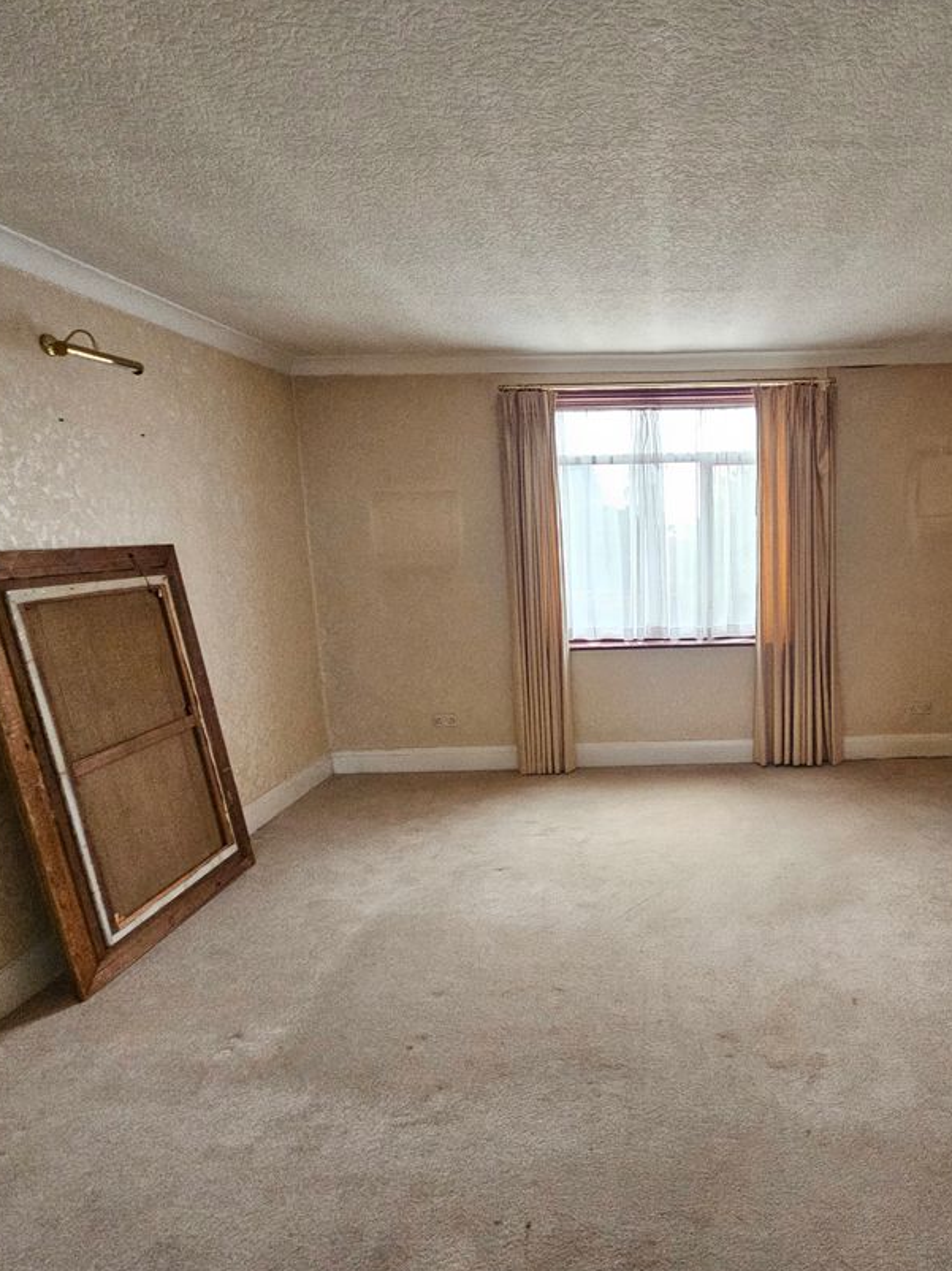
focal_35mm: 18
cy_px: 627
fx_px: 660
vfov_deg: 87.8
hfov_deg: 68.2
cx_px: 681
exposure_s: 1/50
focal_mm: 2.2
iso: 320
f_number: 2.2
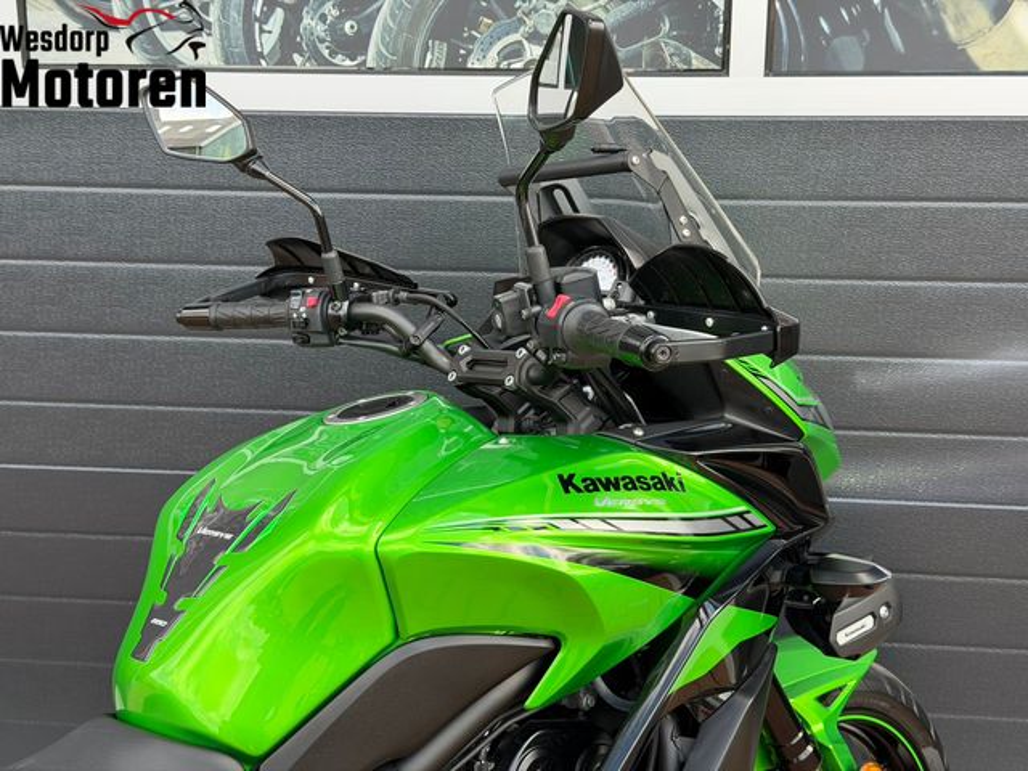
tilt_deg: -17.3
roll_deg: +0.7
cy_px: 386
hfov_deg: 39.7
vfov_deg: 30.3
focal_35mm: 48
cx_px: 514
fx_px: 1425
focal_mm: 6.76
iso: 80
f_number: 1.78
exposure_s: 1/442
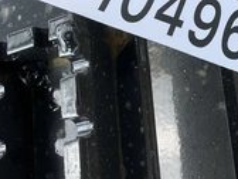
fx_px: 474
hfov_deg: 26.4
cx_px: 248
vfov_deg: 20.7
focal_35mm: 69
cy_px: 9
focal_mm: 3
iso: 25
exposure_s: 1/461
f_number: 1.8
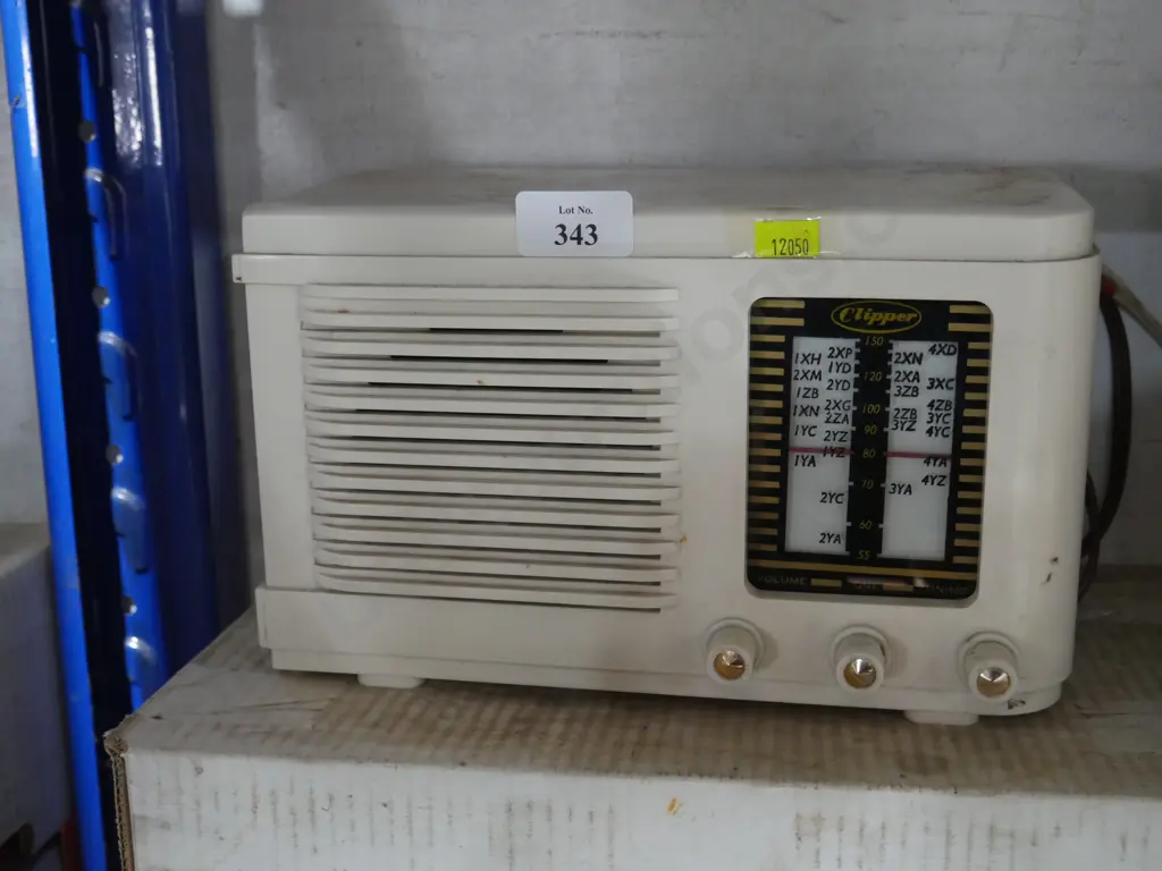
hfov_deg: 42.9
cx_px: 581
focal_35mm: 44
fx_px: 1477
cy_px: 436
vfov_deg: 32.9
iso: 2500
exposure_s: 1/60
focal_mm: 22
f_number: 4.7
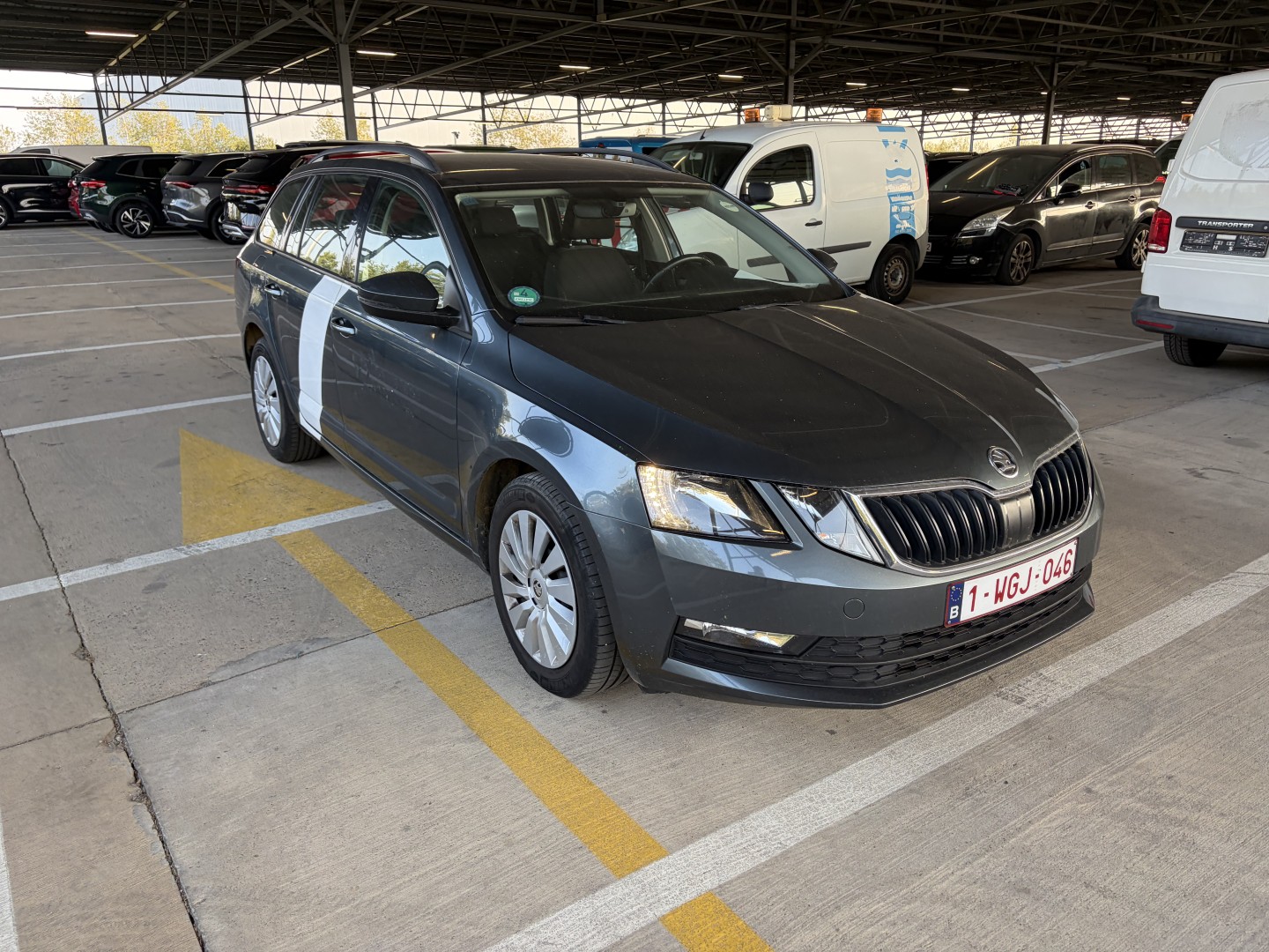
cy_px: 476
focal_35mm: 26
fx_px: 953
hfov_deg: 67.3
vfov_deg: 53.1
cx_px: 634
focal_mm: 5.96
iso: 64
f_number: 1.6
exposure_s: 1/176
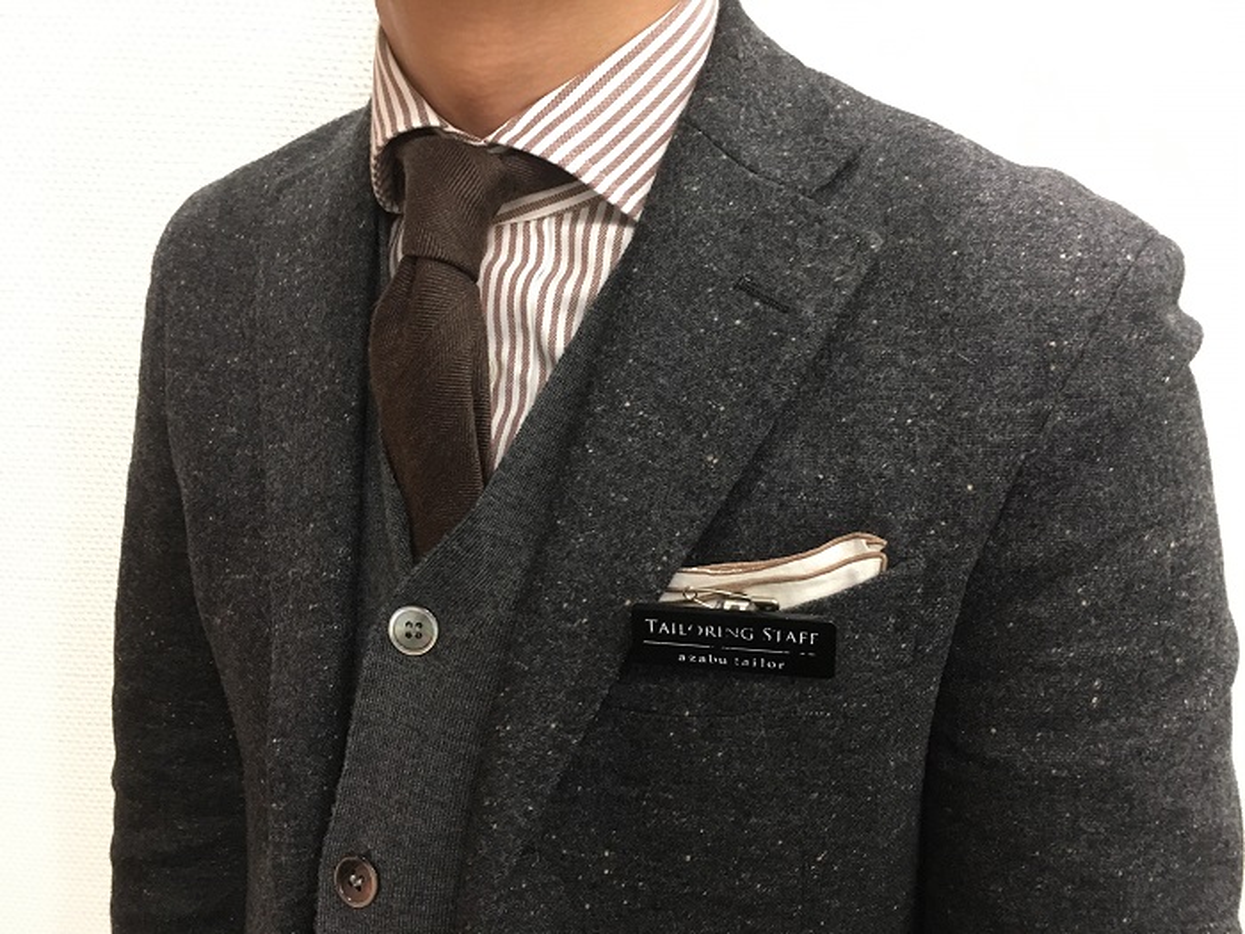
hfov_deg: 61.7
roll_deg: -2.8
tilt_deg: -14.0
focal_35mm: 29
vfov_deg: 48.2
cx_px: 622
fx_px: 1043
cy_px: 467
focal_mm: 4.15
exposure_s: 1/24
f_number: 2.2
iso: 200
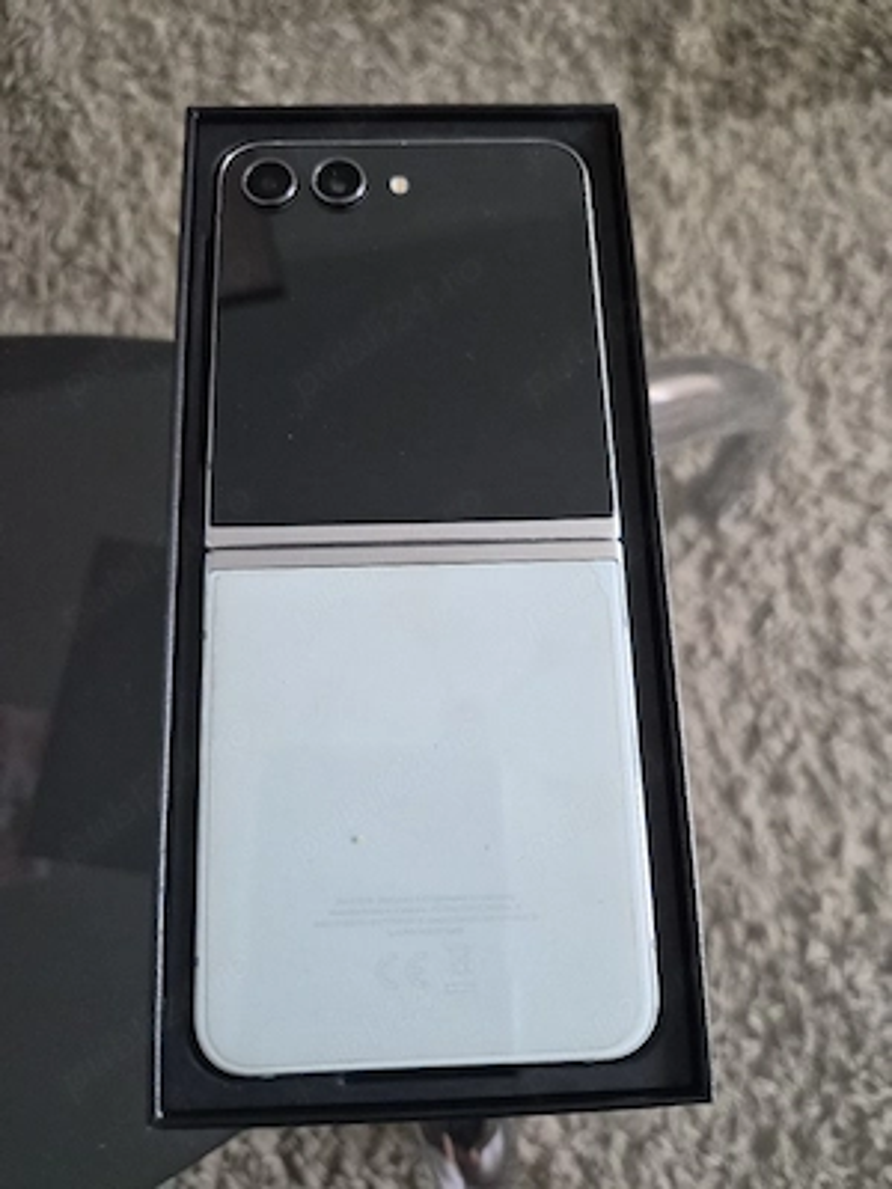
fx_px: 790
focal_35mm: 23
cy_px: 594
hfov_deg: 58.9
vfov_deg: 73.9
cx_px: 446
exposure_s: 1/100
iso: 1000
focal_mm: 5.4
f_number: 1.8
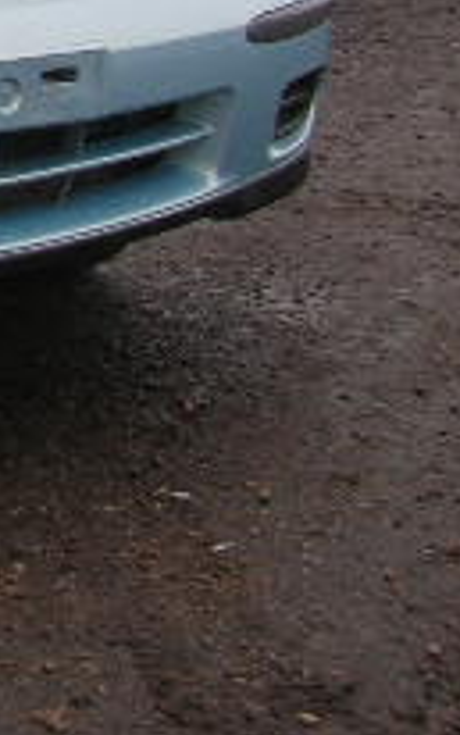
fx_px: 2304
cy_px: -89
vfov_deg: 17.5
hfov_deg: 10.2
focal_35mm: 115
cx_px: -581
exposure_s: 1/210
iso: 50
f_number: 2.8
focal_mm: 5.8
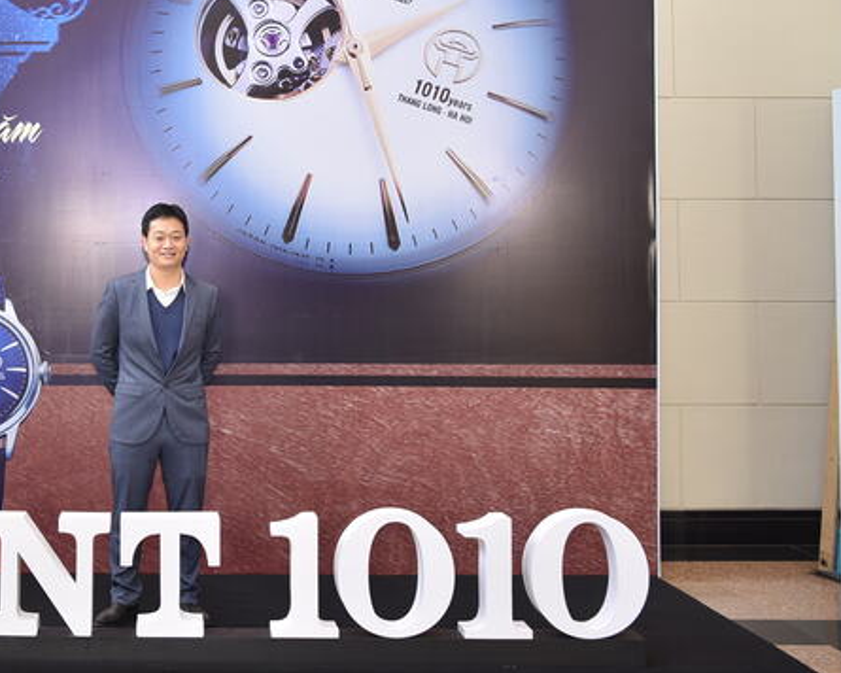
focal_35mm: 54
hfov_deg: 33.4
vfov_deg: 27.9
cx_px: 132
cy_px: 202
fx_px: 1344
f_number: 4.5
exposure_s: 1/125
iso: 1000
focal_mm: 32
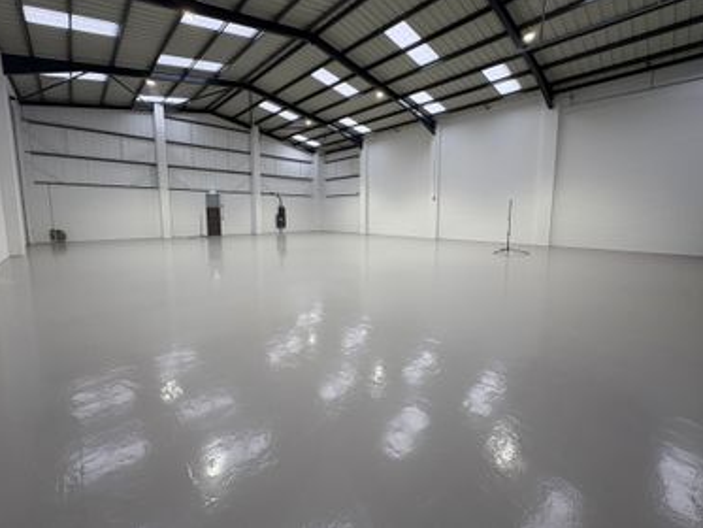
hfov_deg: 98.1
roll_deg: +0.3
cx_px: 356
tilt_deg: -7.7
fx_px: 305
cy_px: 247
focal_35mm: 15
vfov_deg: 81.7
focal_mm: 2.22
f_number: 2.2
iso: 100
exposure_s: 1/99
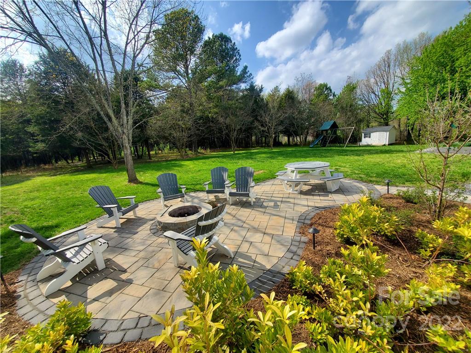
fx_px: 177
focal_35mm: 13
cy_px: 176
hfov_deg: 106.2
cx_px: 236
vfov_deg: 89.9
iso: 50
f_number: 2.2
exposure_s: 1/960
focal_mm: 1.8
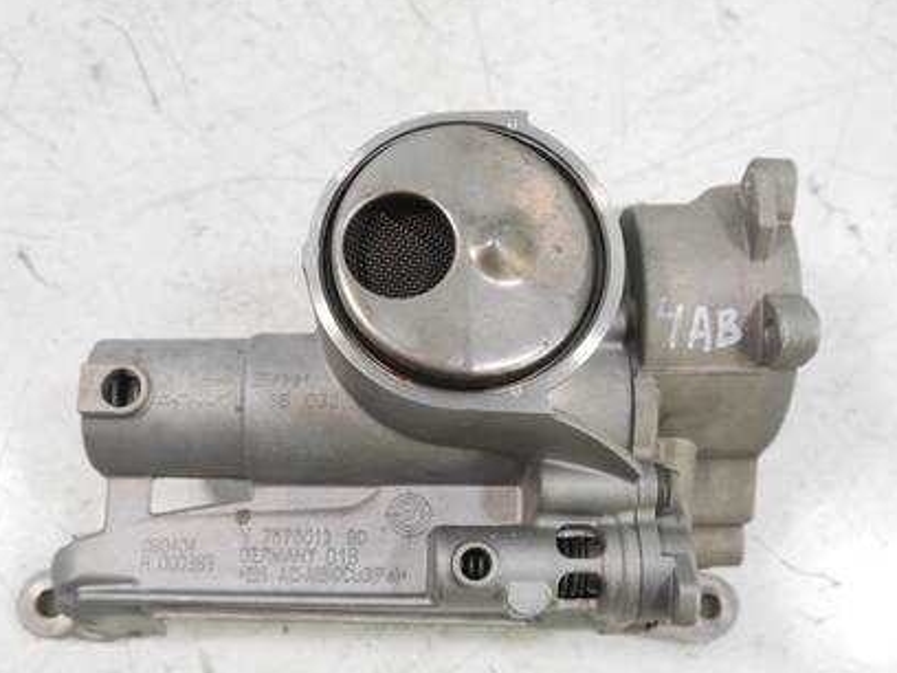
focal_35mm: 40
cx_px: 431
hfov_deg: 46.8
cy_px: 383
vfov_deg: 35.9
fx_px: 1037
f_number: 4
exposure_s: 1/60
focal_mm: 17
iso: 800
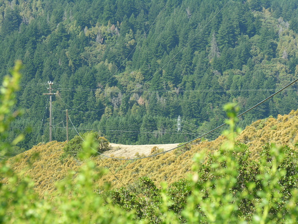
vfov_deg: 12.9
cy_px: 112
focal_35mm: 115
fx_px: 990
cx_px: 149
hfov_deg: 17.1
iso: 50
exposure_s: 1/112
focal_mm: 29.3
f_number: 5.2
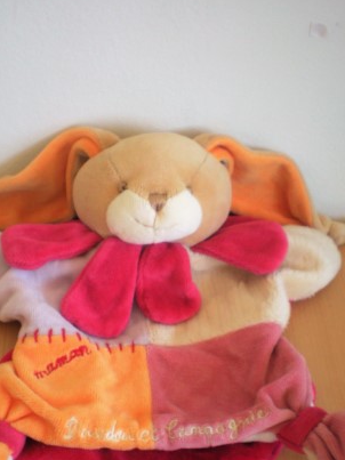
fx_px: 651
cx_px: 147
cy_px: 284
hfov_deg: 29.6
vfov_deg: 38.7
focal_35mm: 49
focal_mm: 6.3
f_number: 3.1
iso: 200
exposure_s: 1/38
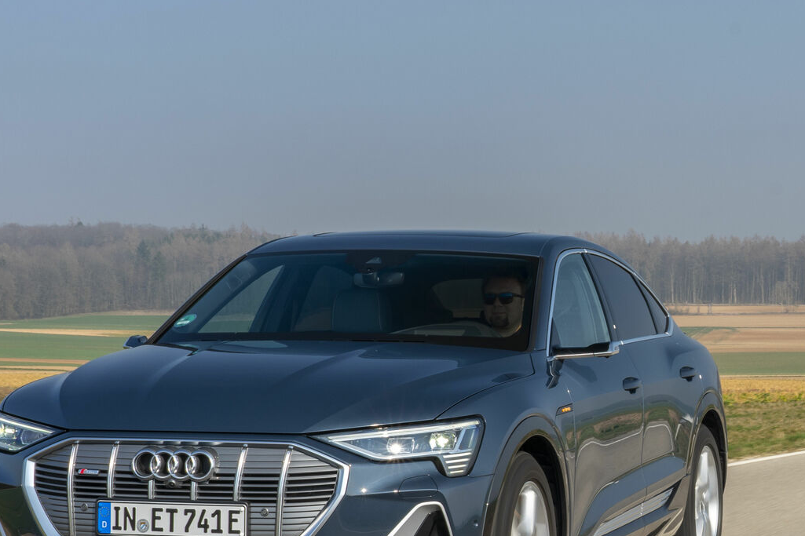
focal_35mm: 104
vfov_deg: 13.1
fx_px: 2325
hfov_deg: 19.4
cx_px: 688
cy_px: 357
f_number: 16
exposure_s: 1/30
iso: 50
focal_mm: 37
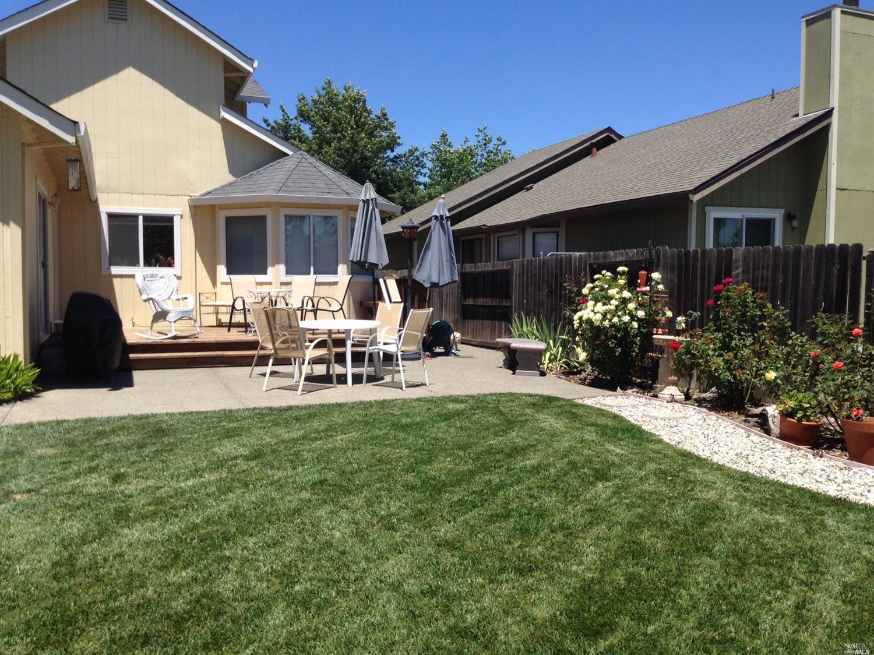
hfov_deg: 55.4
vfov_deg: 42.9
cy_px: 328
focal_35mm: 33
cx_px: 437
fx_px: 833
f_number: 2.4
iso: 50
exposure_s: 1/1355
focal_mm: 4.12
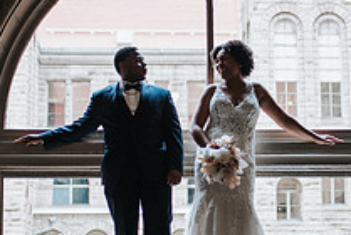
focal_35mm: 102
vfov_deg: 13.5
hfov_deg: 20.0
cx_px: 204
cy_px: 109
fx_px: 996
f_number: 2.2
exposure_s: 1/125
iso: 220
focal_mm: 35
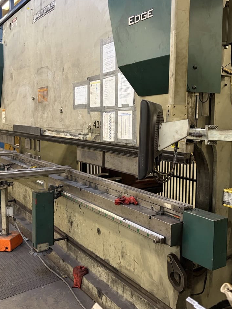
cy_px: 141
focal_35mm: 35
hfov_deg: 40.7
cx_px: 121
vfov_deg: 52.6
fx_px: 313
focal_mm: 6
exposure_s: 1/60
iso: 320
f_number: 1.6
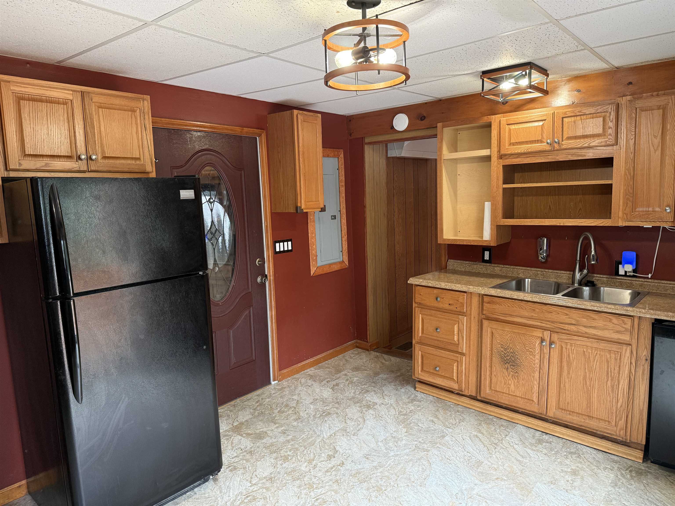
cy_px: 253
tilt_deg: -7.0
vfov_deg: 56.8
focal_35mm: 24
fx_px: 468
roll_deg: +1.9
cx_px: 338
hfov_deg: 71.6
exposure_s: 1/60
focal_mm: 6.76
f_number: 1.78
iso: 250
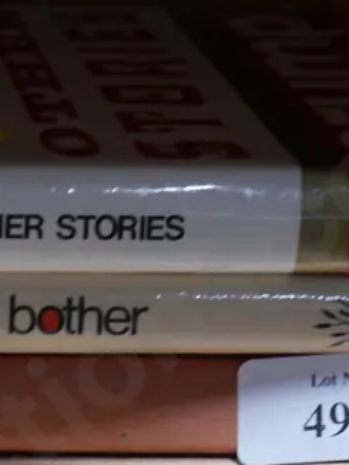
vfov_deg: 12.4
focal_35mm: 157
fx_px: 2108
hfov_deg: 9.4
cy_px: 501
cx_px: -60
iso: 1000
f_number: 5.3
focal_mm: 25
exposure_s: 1/60
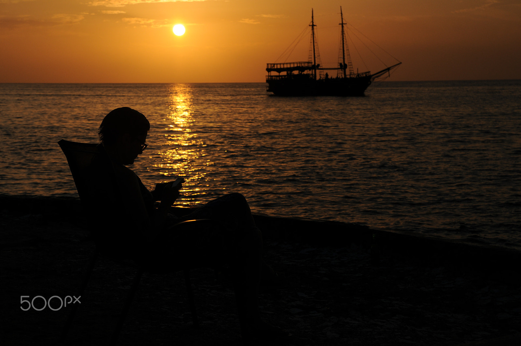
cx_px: 260
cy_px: 173
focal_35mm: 75
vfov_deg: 18.1
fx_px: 1084
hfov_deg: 27.0
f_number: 8
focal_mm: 50
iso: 200
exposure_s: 1/2500
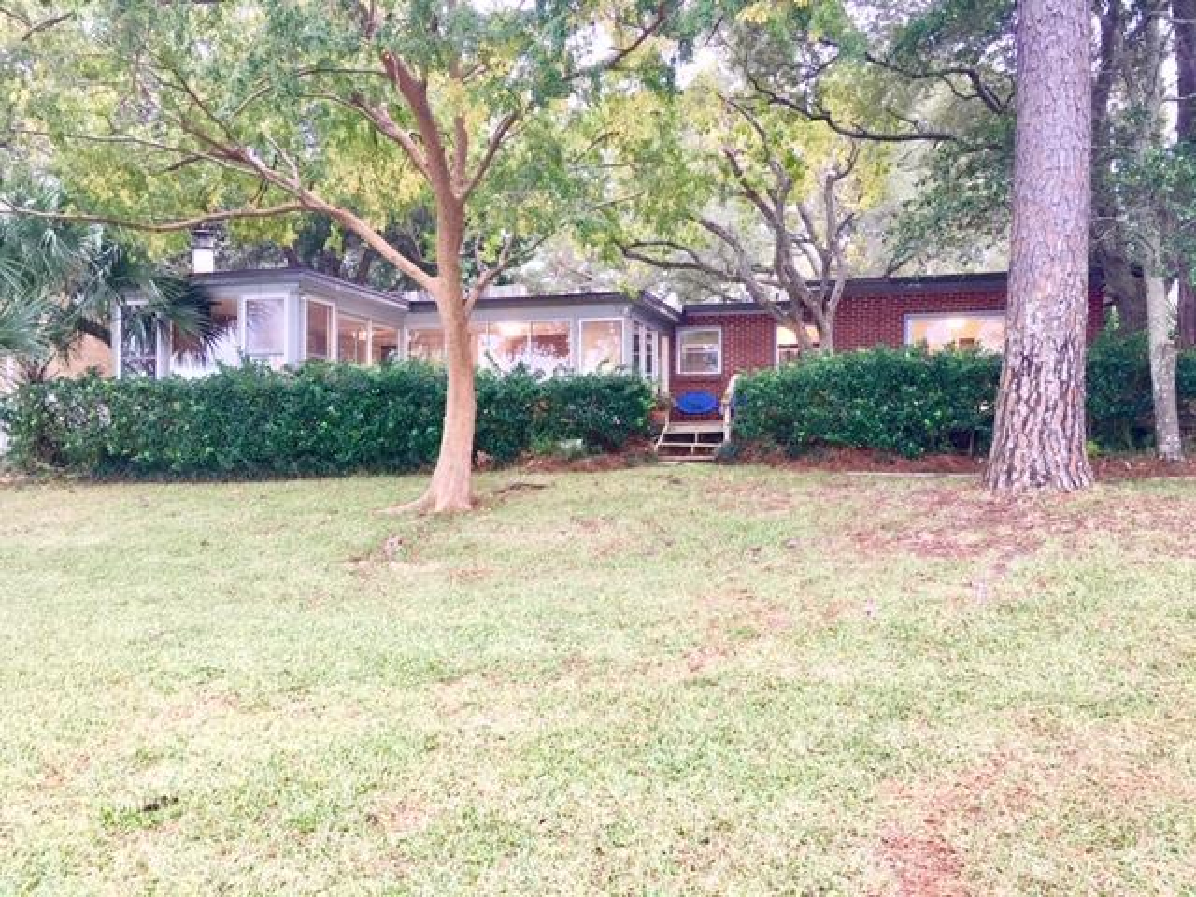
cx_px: 598
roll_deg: -1.4
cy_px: 448
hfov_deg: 61.7
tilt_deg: +1.3
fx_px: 1002
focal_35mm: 29
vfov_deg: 48.2
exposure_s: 1/15
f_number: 2.2
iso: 32
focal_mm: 4.15
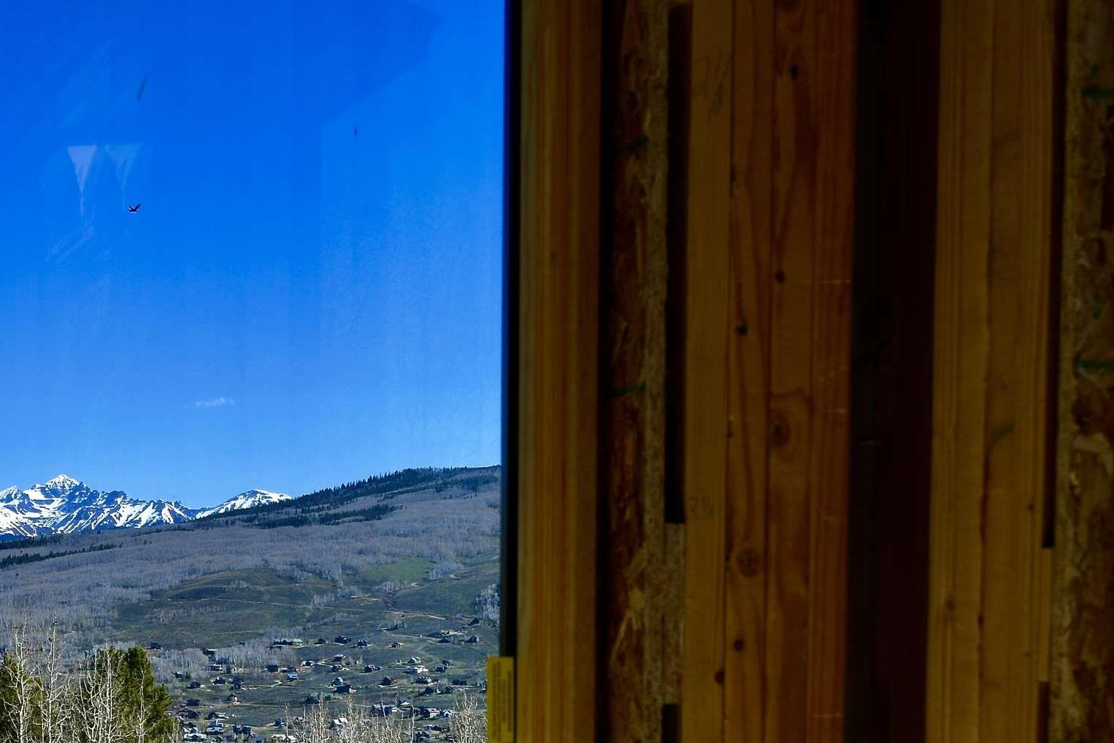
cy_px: 739
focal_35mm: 67
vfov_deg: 19.7
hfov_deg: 29.5
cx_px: 257
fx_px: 2073
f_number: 7.1
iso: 100
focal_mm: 22
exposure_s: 1/250
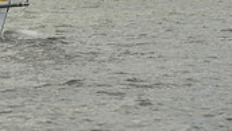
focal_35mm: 478
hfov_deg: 4.5
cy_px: -250
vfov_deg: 2.5
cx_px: -7
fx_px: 2942
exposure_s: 1/1000
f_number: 8
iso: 200
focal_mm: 135
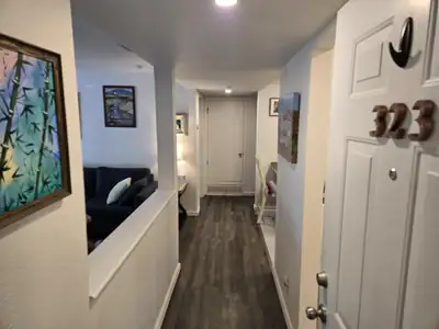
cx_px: 220
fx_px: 292
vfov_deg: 58.9
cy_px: 164
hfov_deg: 73.9
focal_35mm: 23
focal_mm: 5.4
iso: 320
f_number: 1.8
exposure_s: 1/120
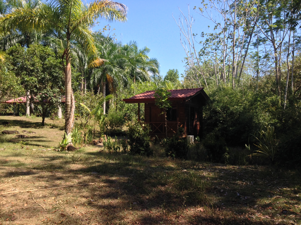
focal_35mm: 35
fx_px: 304
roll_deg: +0.9
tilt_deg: -1.4
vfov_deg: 40.7
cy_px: 112
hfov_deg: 52.6
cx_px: 150
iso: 50
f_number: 2.4
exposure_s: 1/708
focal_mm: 4.28
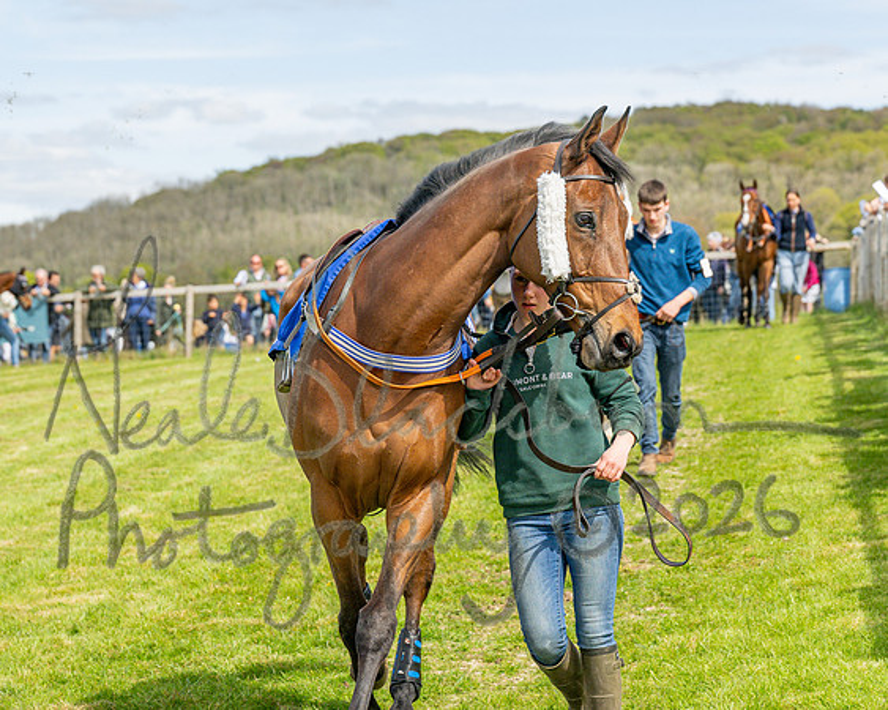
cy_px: 355
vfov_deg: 12.6
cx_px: 444
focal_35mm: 123
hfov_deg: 15.7
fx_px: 3226
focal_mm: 73
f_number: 4.5
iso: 400
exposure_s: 1/2500
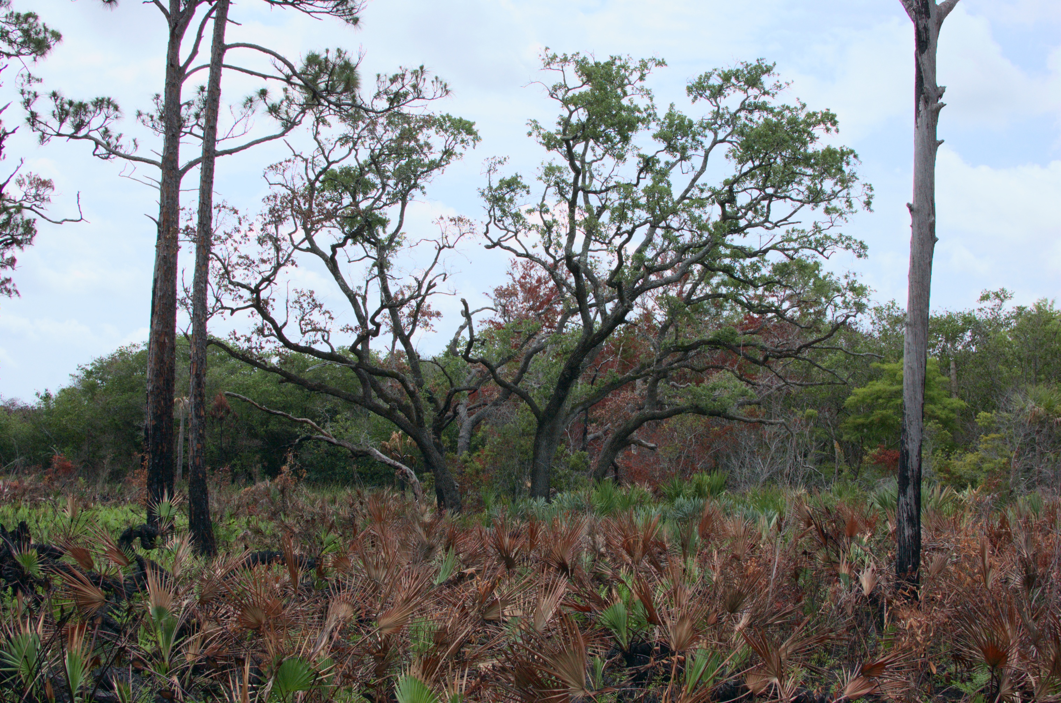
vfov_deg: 25.7
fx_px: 1545
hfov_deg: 37.9
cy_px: 352
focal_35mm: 52
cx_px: 530
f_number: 8
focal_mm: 35
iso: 450
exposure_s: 1/500
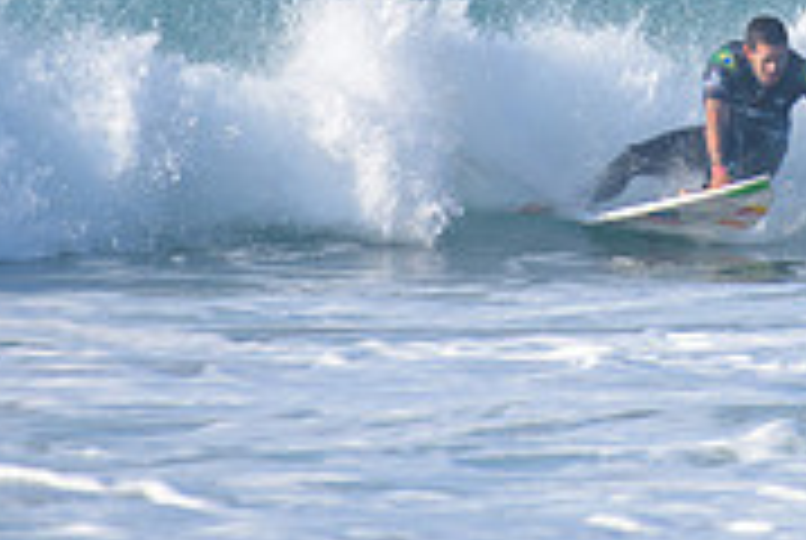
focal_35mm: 1618
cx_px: 765
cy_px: -128
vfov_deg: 0.9
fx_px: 36285
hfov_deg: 1.3
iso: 320
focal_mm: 500
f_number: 5.6
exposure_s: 1/2000
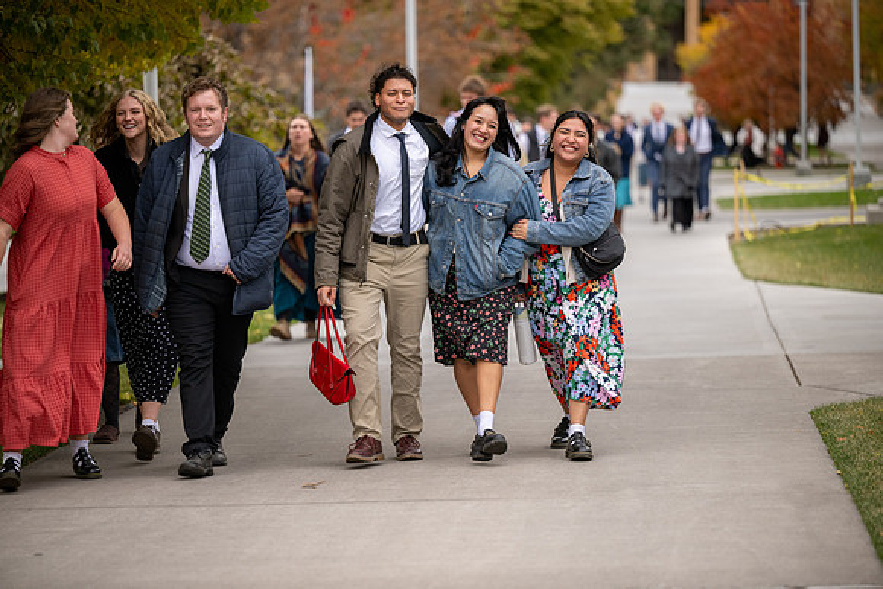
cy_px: 294
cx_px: 442
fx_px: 3680
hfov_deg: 13.7
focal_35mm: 150
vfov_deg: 9.2
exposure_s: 1/1000
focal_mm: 150
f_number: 2.8
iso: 400
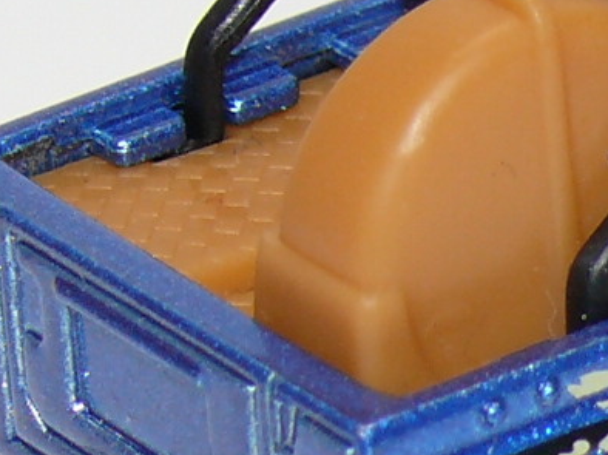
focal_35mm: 455
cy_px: 187
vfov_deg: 3.3
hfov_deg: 4.3
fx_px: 7987
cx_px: 881
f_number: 4
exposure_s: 1/30
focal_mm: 14.1
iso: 100
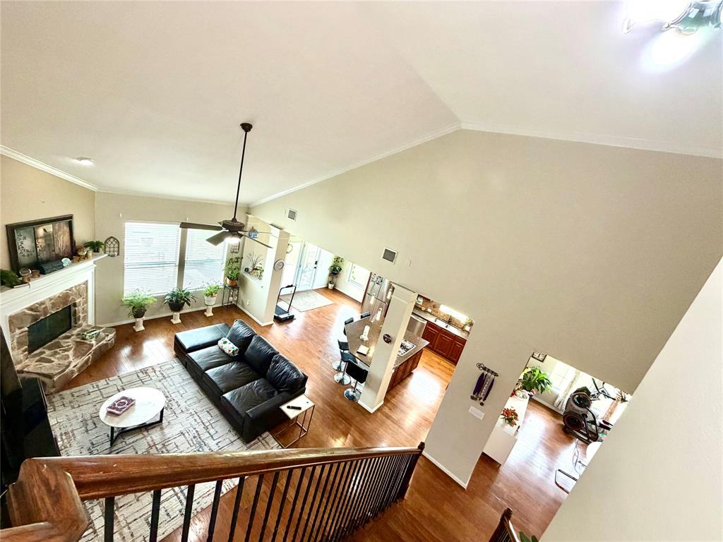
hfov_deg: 102.1
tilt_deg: -16.5
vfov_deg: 85.7
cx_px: 362
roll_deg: -14.1
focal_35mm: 14
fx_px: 292
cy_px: 271
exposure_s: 1/120
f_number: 2.2
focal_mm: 2.22
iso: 320
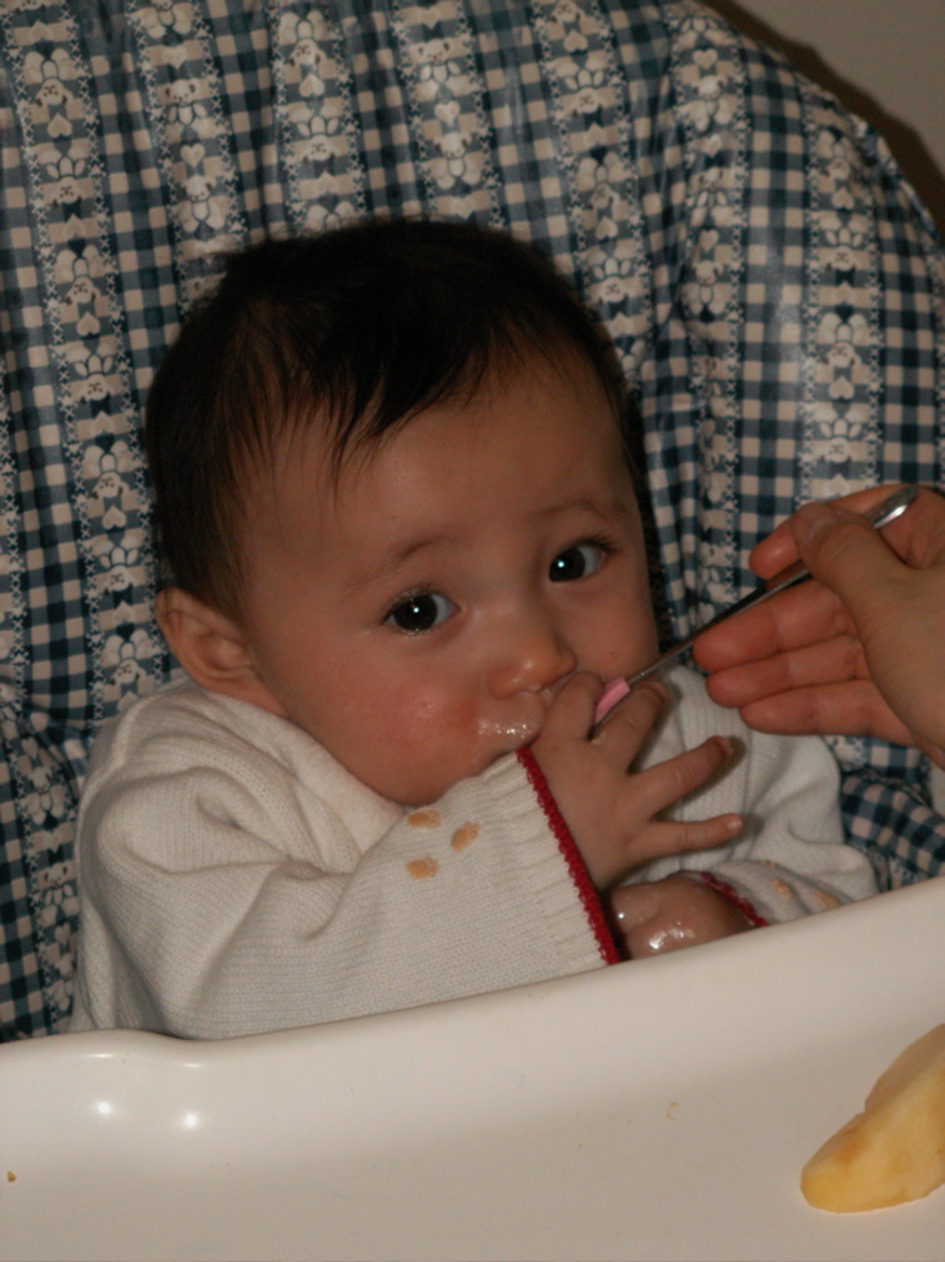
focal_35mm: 128
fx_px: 4663
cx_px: 472
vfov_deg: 15.4
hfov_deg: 11.6
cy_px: 631
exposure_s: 1/40
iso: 160
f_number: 4
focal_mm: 20.85
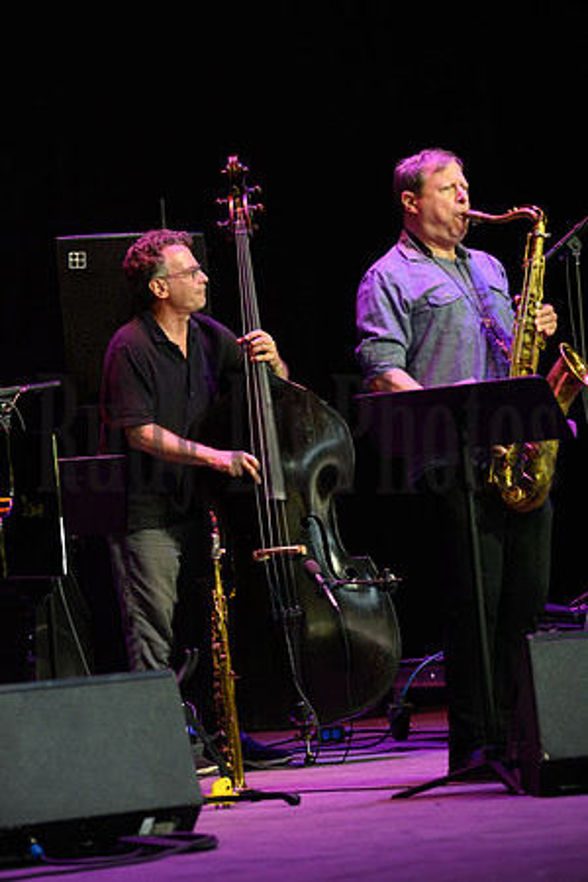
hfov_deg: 7.8
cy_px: 441
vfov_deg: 11.7
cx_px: 294
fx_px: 4287
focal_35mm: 175
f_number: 5.6
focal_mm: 175
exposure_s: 1/250
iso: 3200
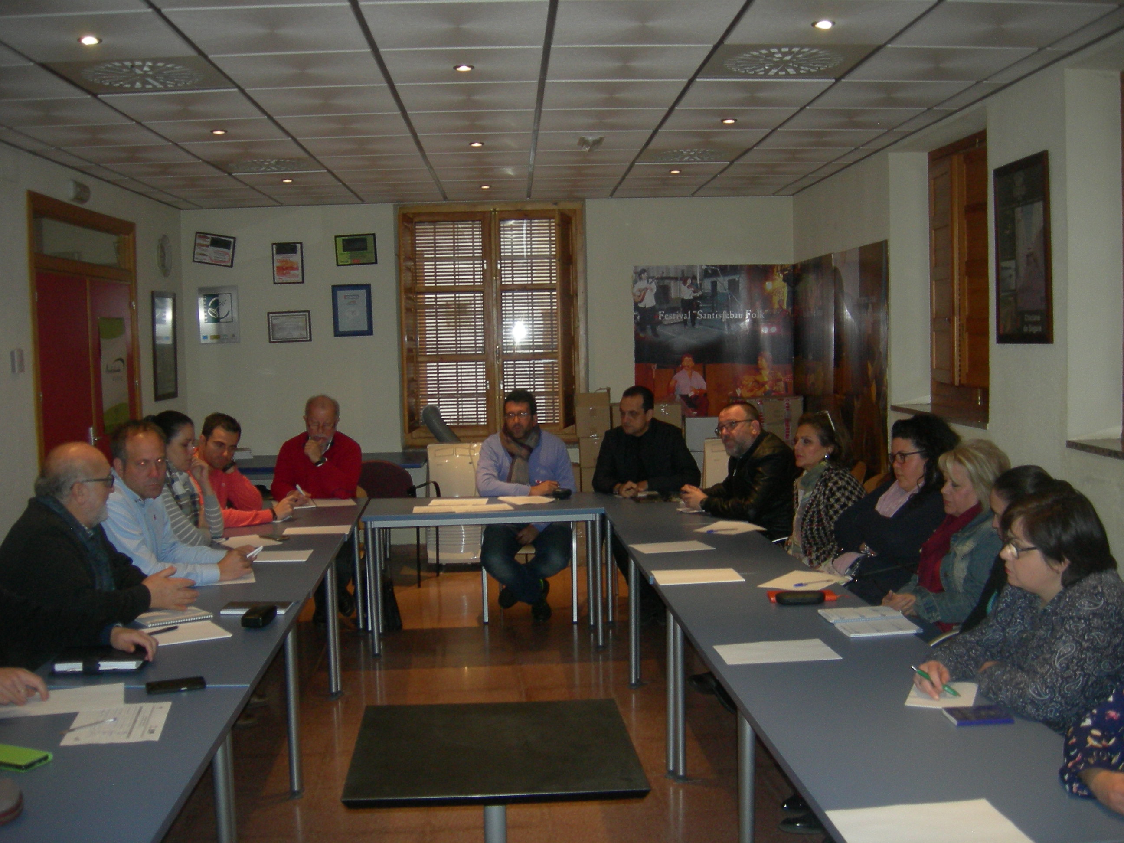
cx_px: 562
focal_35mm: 36
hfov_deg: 51.4
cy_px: 422
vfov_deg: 39.7
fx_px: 1169
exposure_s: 1/60.1
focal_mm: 7.5
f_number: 2.7
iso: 200
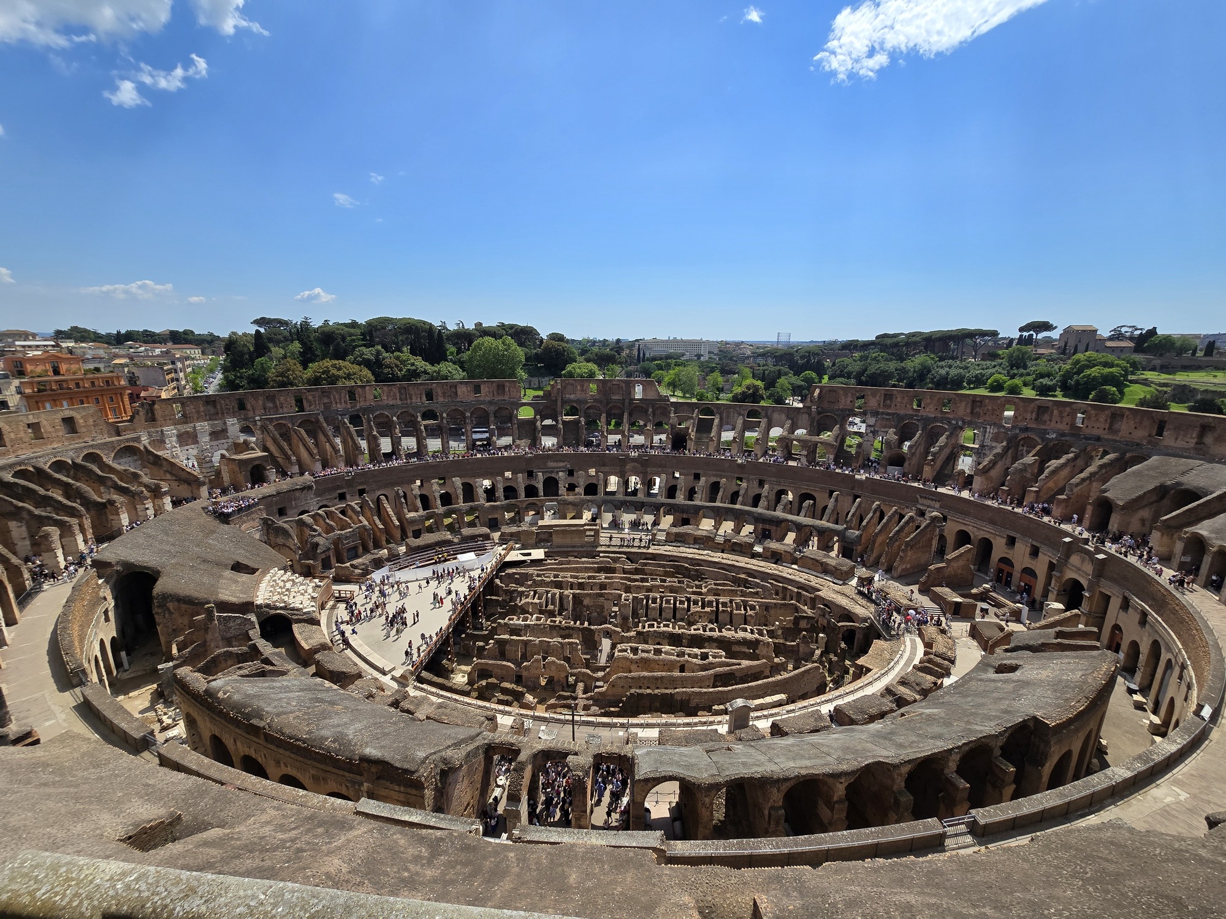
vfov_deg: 89.9
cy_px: 460
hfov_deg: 106.2
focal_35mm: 13
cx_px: 613
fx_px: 460
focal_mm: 2.2
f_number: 2.2
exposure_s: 1/2953
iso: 50
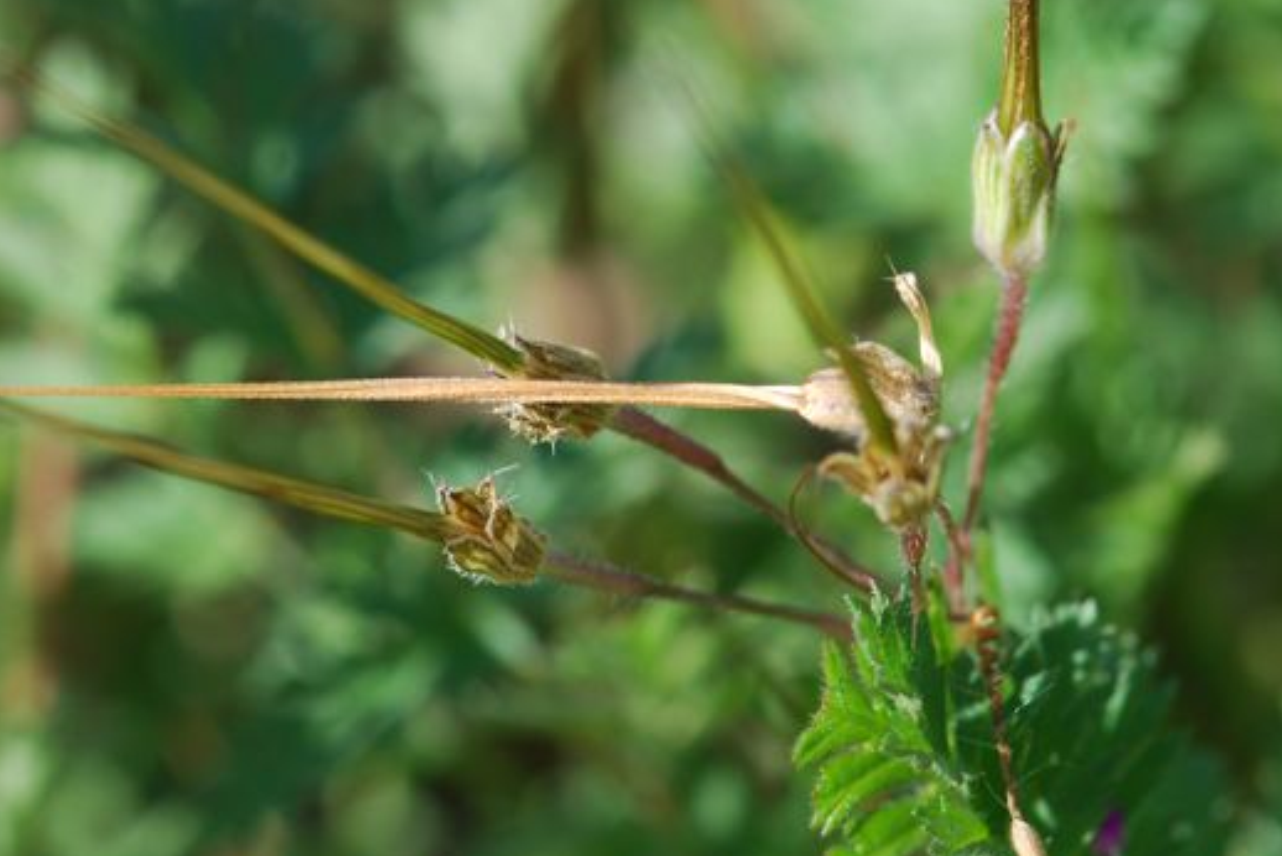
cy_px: 391
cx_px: 733
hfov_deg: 10.6
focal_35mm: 195
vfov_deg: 7.1
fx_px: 6934
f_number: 8
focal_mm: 105
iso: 125
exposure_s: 1/125
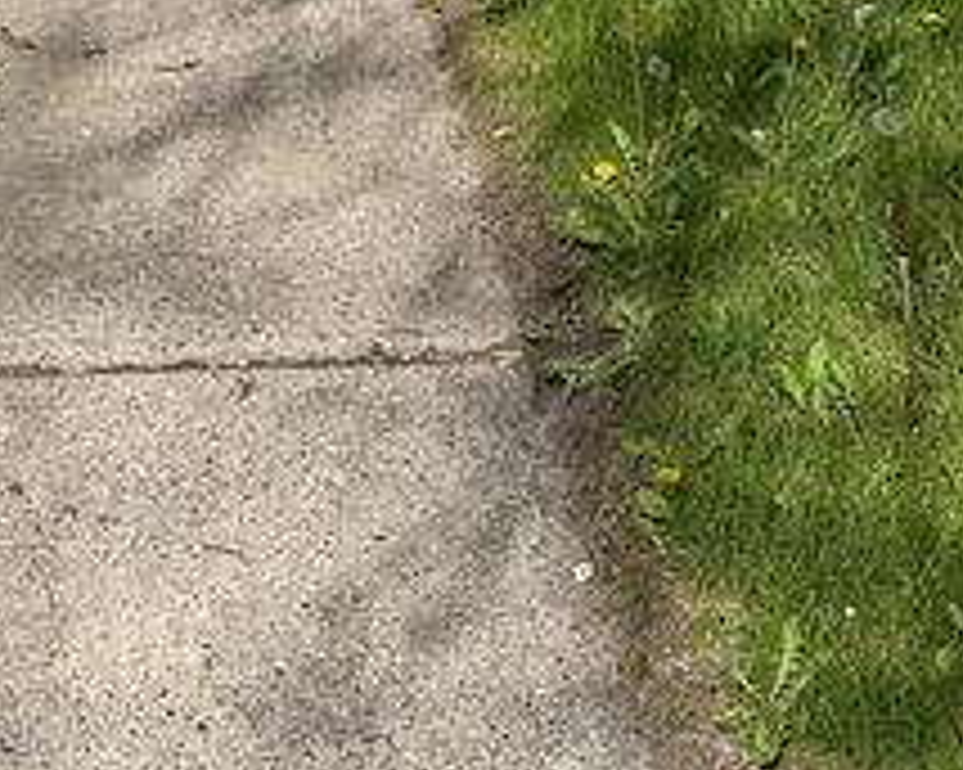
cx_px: 234
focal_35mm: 73
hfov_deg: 25.7
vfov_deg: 16.8
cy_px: -673
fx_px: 2080
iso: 80
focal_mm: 6.76
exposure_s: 1/4405
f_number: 1.78
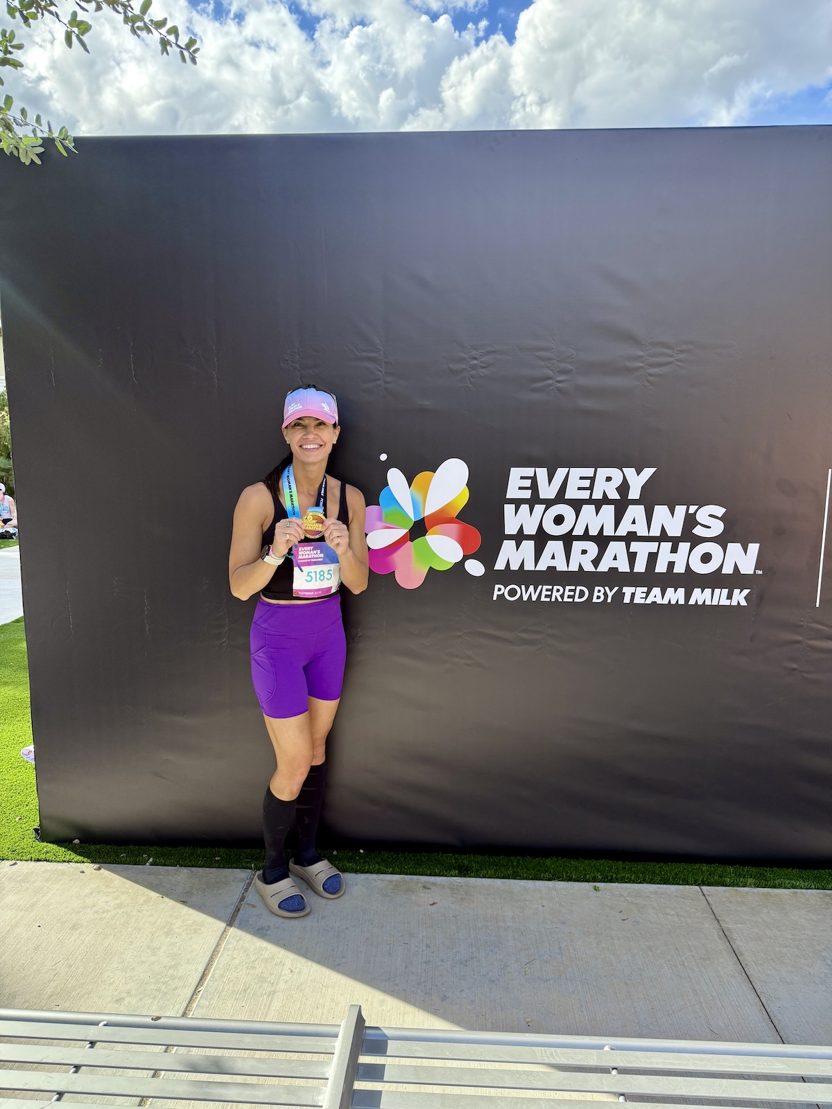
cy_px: 554
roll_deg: -0.7
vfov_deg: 71.6
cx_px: 416
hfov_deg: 56.8
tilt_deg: -8.7
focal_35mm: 24
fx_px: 769
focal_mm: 6.76
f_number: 1.78
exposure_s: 1/1192
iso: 100
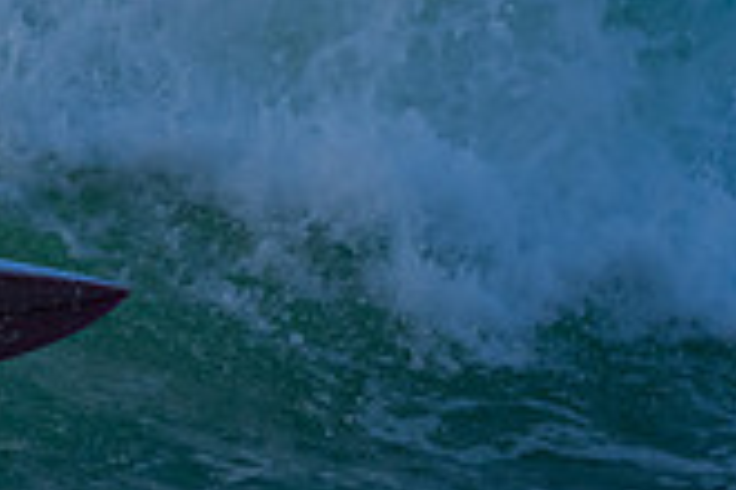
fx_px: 25901
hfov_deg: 1.6
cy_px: -176
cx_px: -477
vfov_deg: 1.1
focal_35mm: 1267
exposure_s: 1/1250
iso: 500
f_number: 5.6
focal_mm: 240
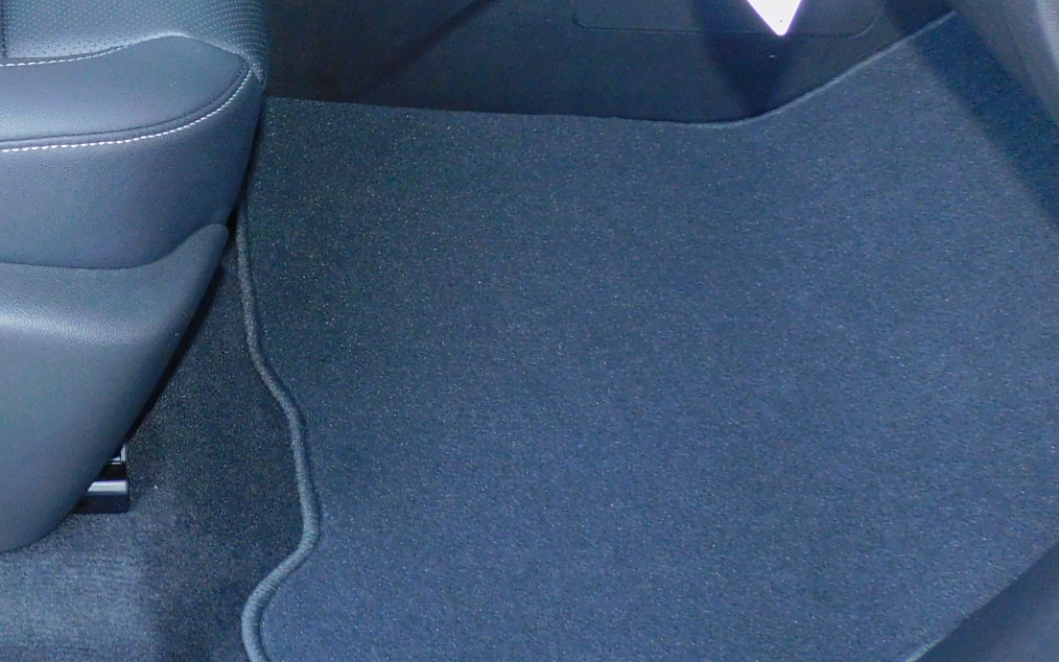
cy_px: 91
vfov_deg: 22.3
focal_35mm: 57
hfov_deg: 33.4
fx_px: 1645
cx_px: 60
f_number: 3.3
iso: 200
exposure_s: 1/30
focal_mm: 4.3
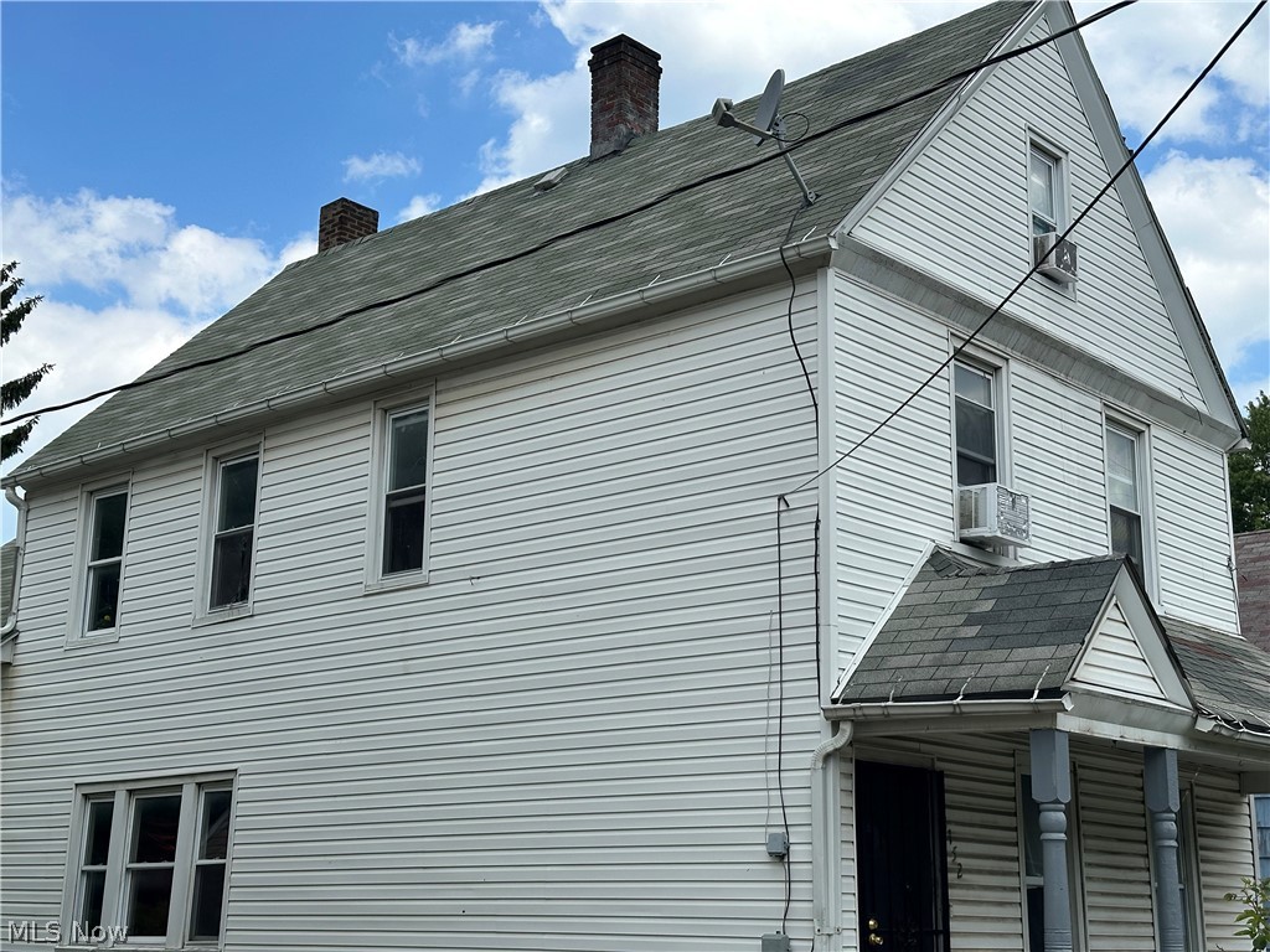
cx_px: 635
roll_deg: -0.9
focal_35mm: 48
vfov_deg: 30.3
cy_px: 476
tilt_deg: +14.0
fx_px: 1761
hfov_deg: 39.7
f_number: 1.78
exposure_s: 1/4016
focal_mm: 6.86
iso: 64
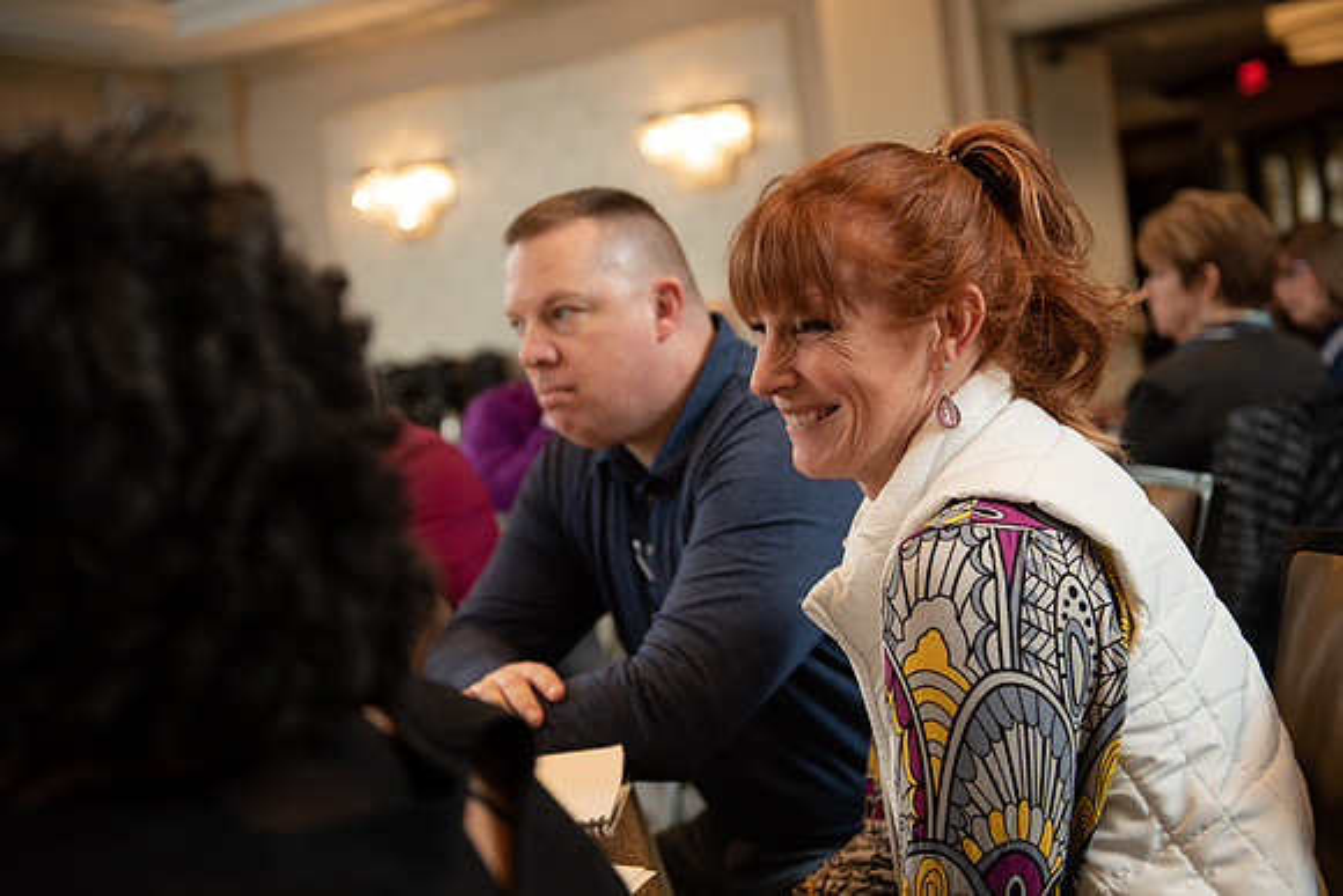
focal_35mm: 48
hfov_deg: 41.1
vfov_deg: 28.1
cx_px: 672
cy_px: 448
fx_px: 1791
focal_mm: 48
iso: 1000
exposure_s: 1/160
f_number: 3.2
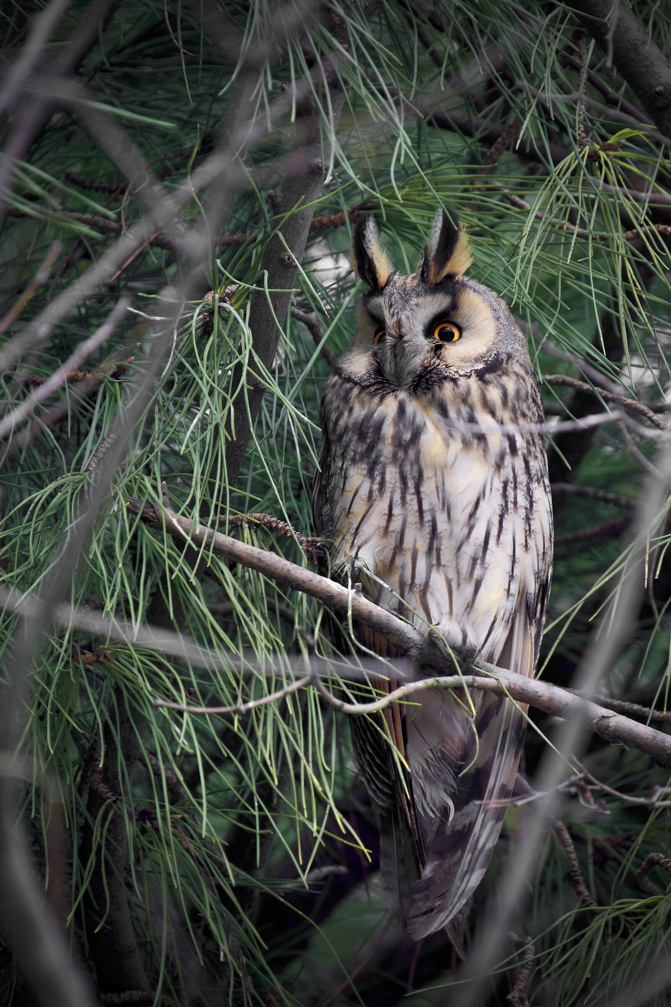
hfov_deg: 2.3
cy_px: 504
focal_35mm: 600
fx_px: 16774
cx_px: 336
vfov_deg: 3.4
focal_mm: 600
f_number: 6.3
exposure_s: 1/30
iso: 160
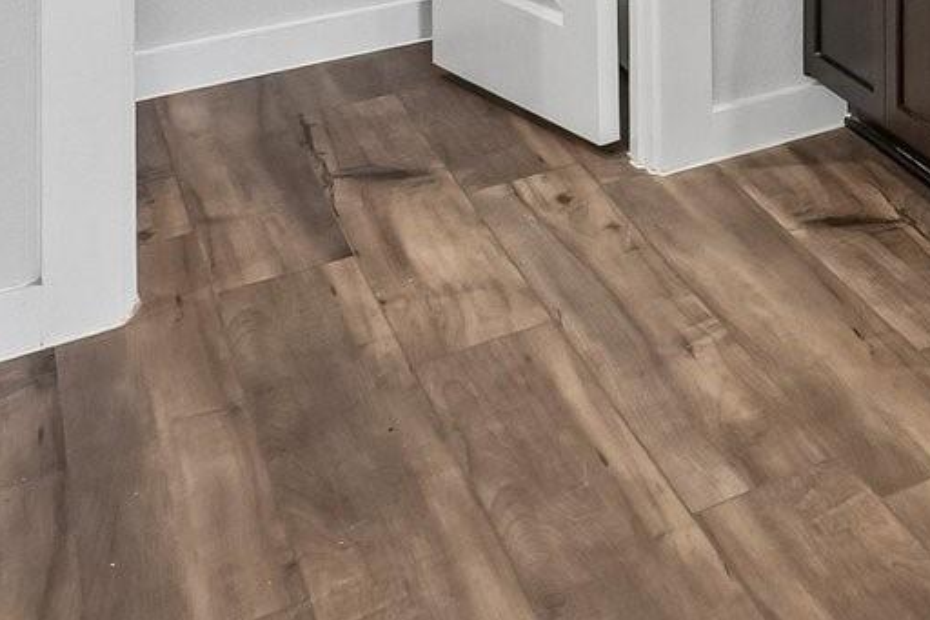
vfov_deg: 17.8
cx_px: 1593
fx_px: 1549
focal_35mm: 60
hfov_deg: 22.6
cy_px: -523
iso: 400
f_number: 8
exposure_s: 1/10
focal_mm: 10
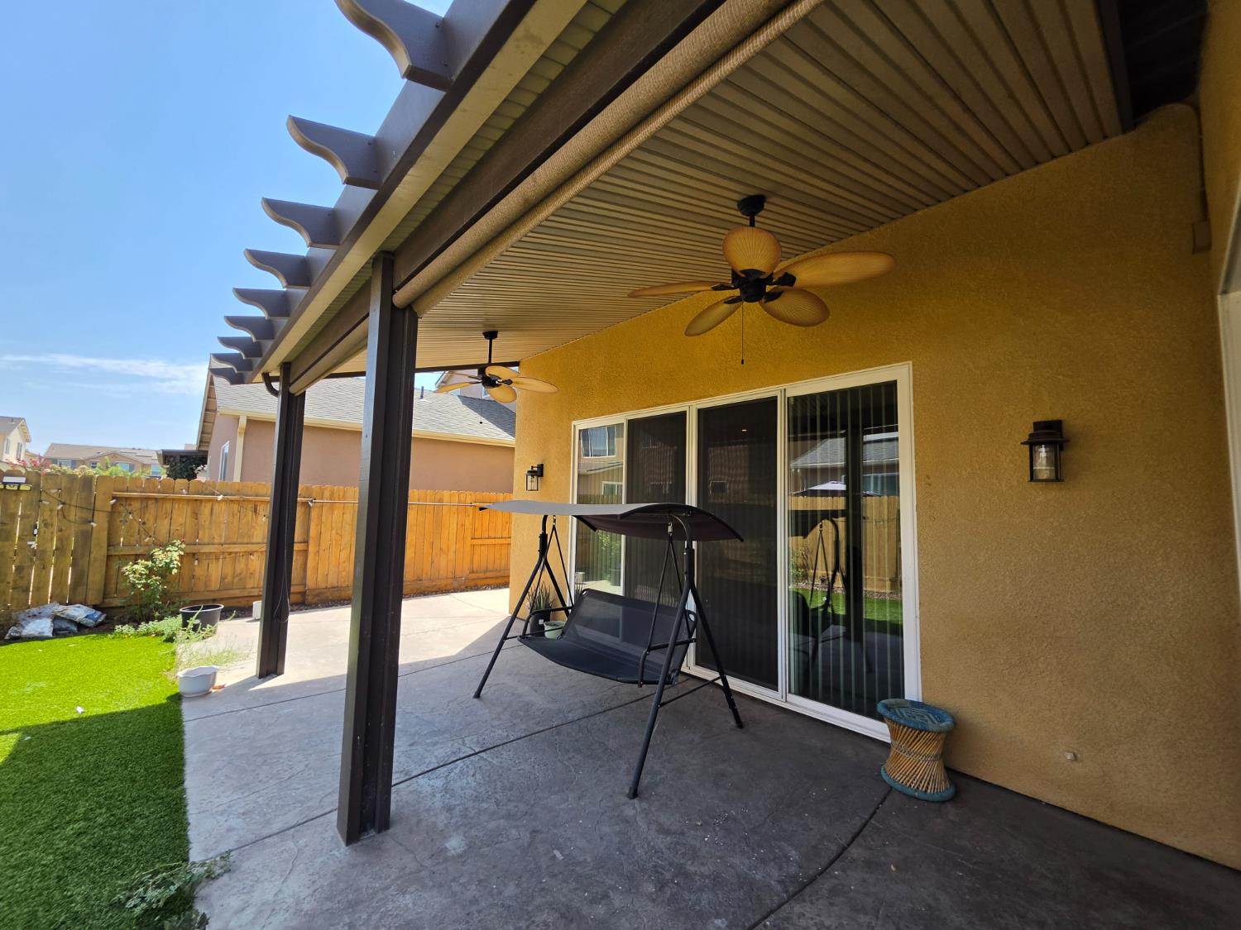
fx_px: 466
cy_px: 465
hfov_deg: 106.2
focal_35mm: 13
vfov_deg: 89.9
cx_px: 620
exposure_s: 1/950
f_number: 1.9
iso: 40
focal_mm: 2.2
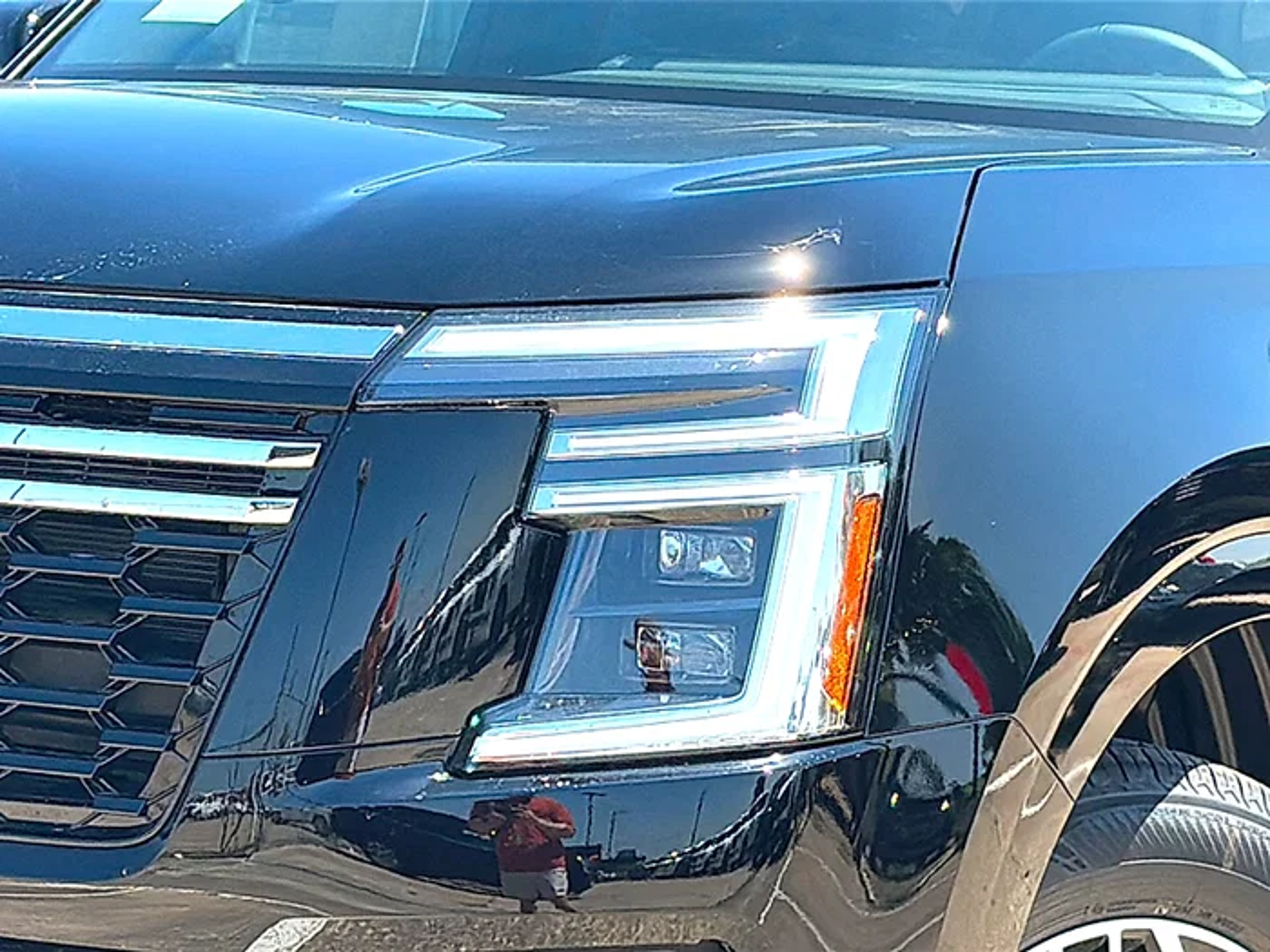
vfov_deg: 14.8
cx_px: 635
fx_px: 3669
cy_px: 476
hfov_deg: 19.6
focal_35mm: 100
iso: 100
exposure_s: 1/3175
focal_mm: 6.86
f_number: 1.78
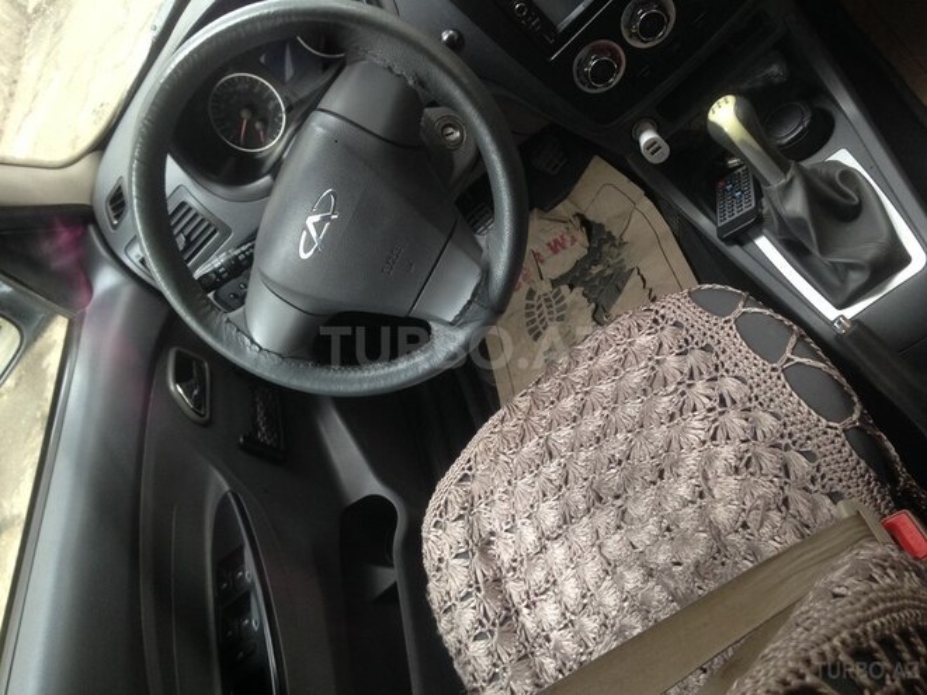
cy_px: 348
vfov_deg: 42.9
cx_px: 464
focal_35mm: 33
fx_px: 884
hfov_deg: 55.4
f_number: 2.4
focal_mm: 4.12
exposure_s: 1/20
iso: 100
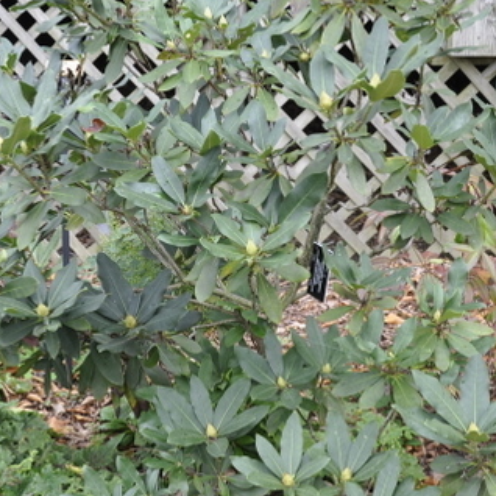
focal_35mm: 77
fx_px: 1248
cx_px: 197
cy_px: 217
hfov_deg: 22.4
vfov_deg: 22.5
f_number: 5.6
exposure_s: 1/30
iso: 220
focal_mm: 24
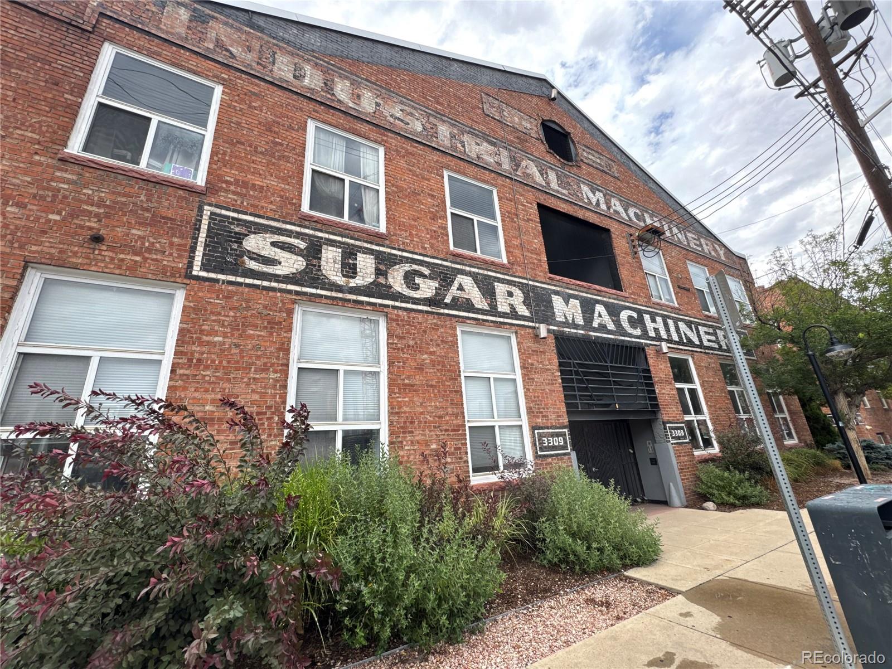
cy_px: 334
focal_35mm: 14
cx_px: 446
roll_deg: +3.9
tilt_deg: +18.5
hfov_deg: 102.1
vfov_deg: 85.7
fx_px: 361
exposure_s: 1/150
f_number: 2.2
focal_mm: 2.22
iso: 40
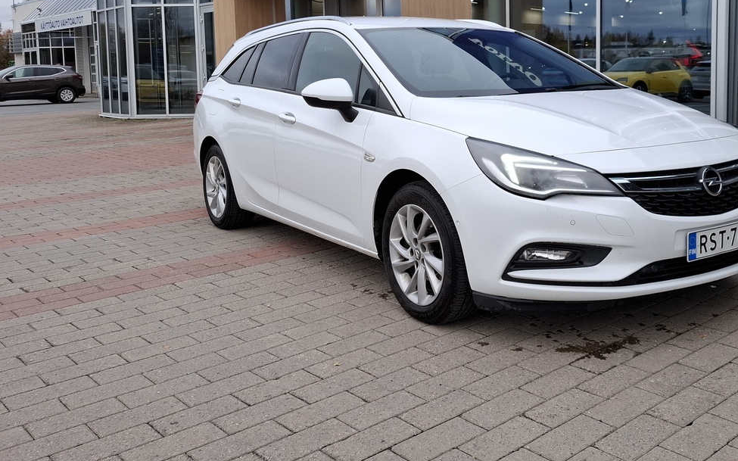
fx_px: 724
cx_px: 478
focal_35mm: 36
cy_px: 126
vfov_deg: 34.7
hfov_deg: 53.2
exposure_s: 1/281
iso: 50
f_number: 1.8
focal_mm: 5.54
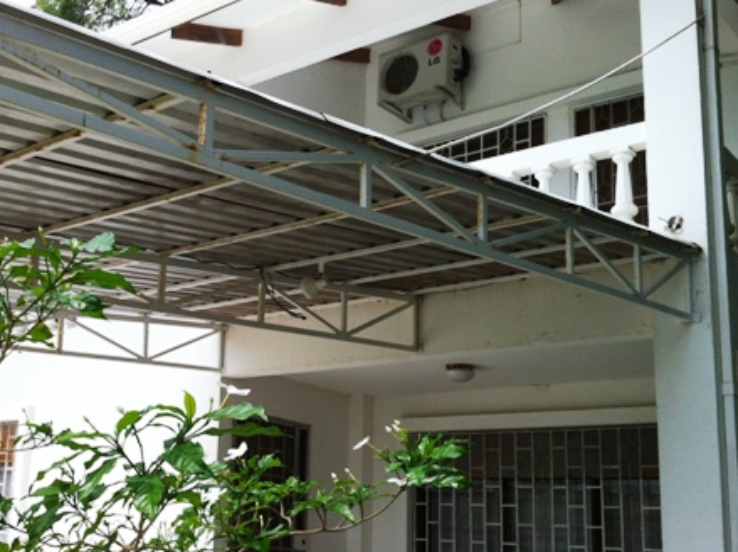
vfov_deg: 28.4
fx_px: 1086
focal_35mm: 51
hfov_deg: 37.3
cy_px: 347
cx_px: 266
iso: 80
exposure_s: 1/815
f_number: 2.8
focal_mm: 3.85
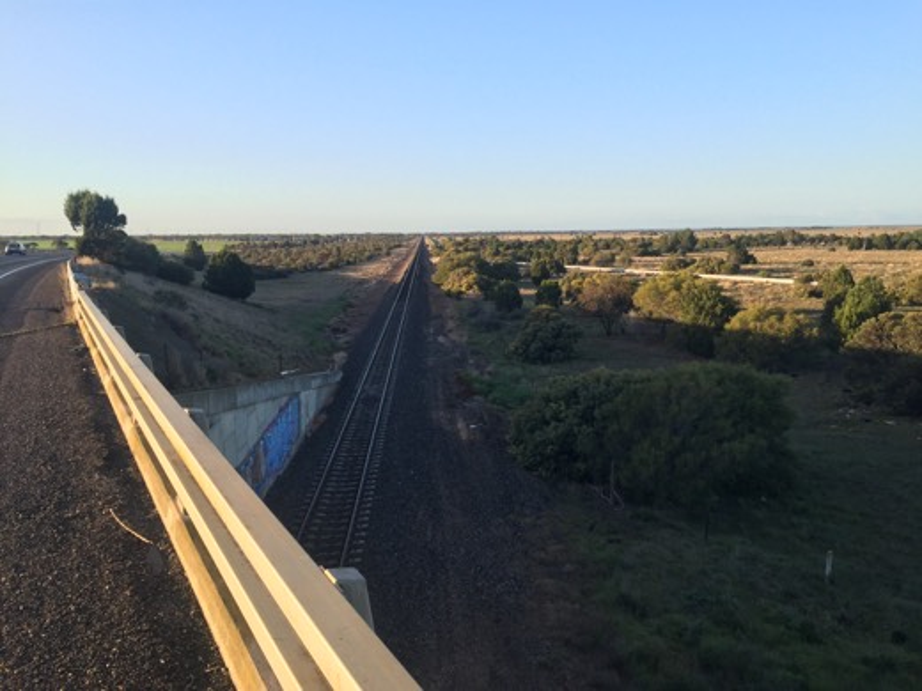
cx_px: 461
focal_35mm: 29
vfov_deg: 48.2
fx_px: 772
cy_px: 346
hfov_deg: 61.7
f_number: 2.2
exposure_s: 1/449
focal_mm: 4.15
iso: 32
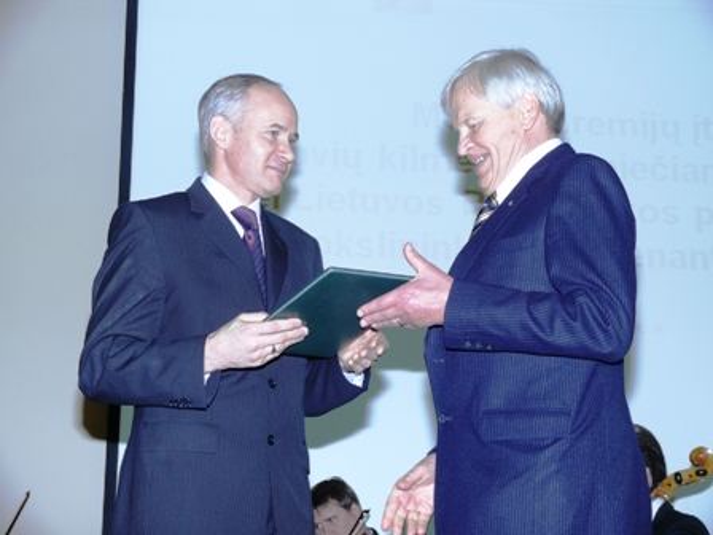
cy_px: 268
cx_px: 356
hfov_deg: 23.6
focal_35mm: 83
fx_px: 1710
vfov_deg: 17.8
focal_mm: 17.5
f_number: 4
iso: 100
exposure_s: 1/60
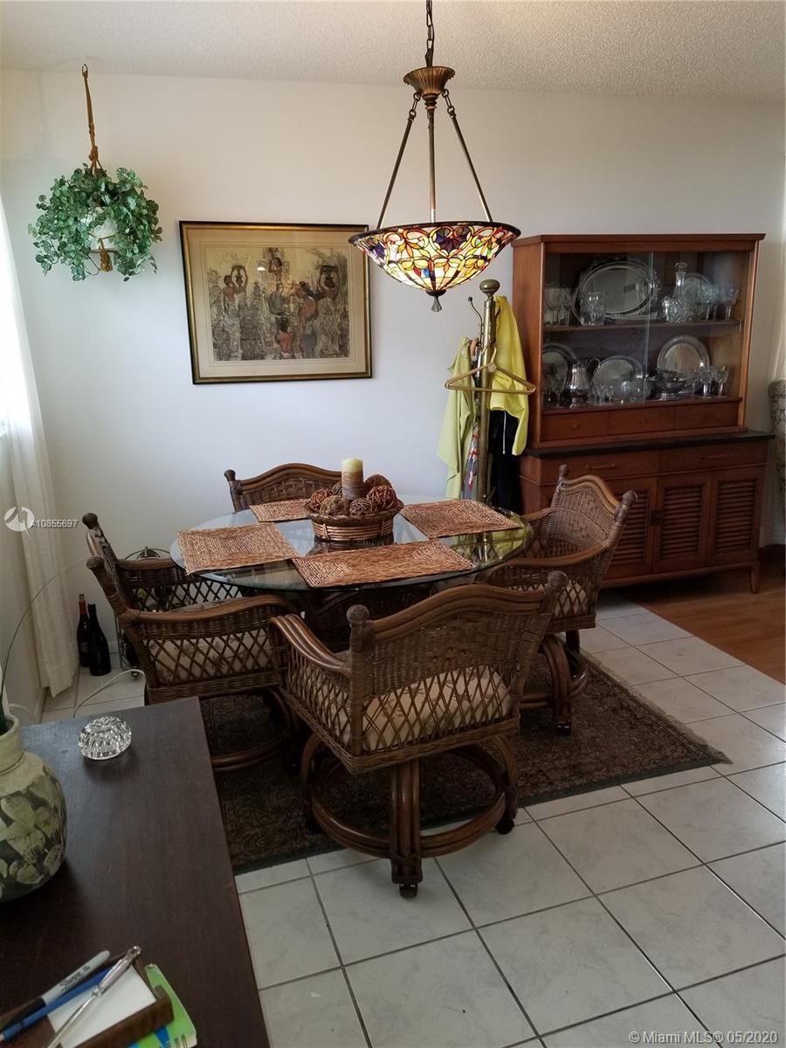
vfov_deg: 67.3
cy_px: 524
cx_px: 393
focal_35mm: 26
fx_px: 787
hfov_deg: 53.1
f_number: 1.7
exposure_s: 1/40
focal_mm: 4.3
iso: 100
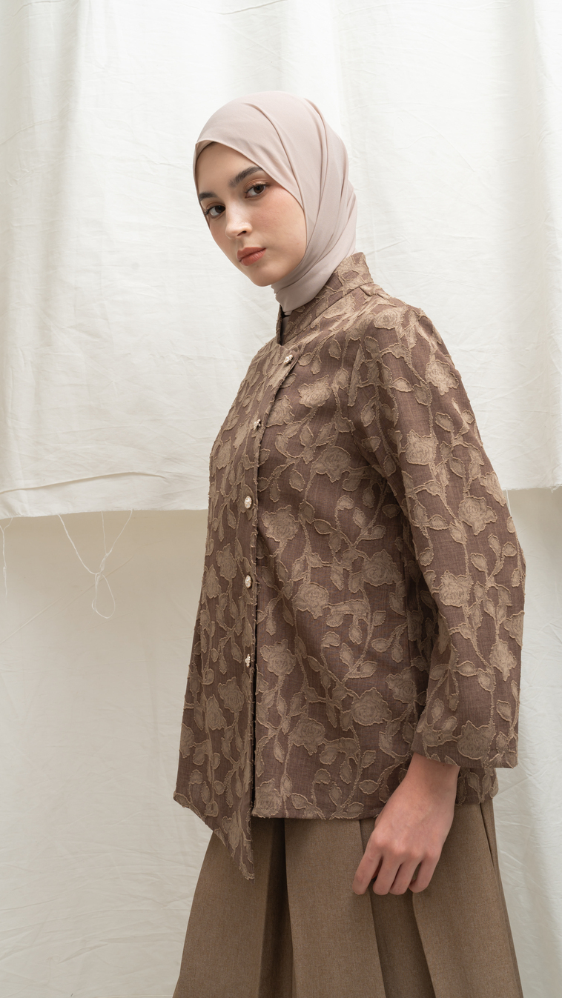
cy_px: 499
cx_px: 311
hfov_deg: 28.3
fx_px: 1112
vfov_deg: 48.4
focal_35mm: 42
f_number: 11
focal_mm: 40
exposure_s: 1/160
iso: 100
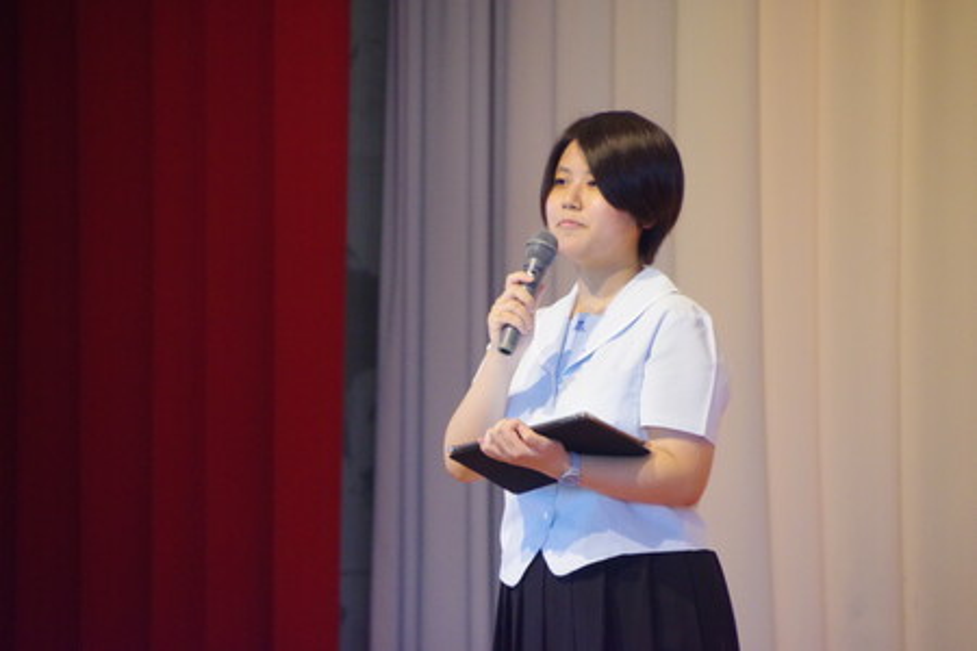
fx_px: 10990
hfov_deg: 5.1
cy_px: 326
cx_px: 488
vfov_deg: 3.4
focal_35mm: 405
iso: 6400
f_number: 6.3
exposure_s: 1/80
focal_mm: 270
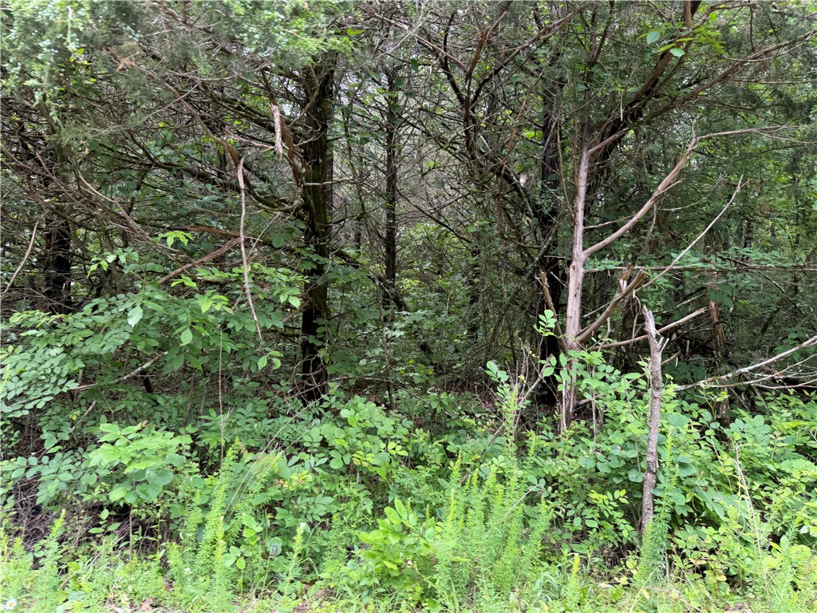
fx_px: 566
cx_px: 408
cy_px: 306
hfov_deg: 71.6
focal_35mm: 24
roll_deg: -5.5
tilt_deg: +1.9
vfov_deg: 56.8
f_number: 1.78
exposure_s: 1/167
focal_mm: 6.76
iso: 64
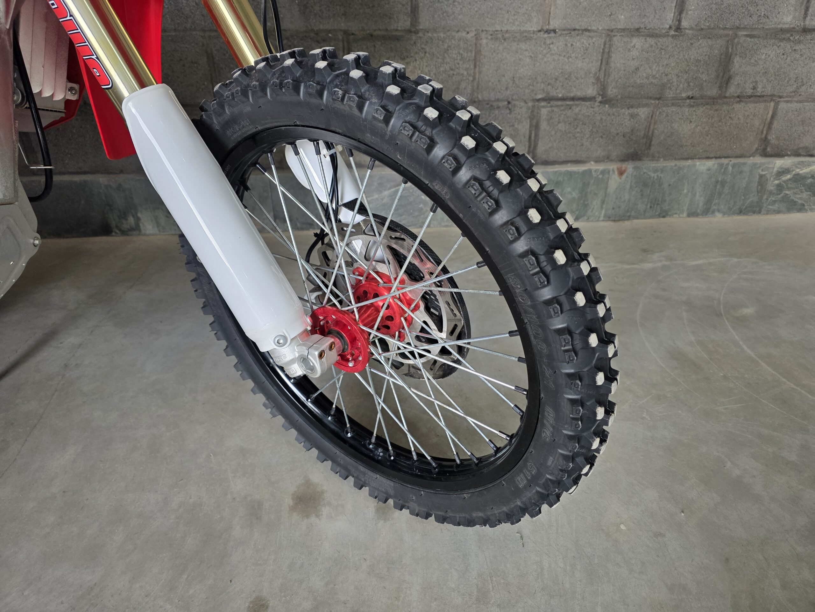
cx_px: 408
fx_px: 542
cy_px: 306
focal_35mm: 23
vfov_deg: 58.9
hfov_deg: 73.9
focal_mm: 6.3
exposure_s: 1/180
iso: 250
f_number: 1.7
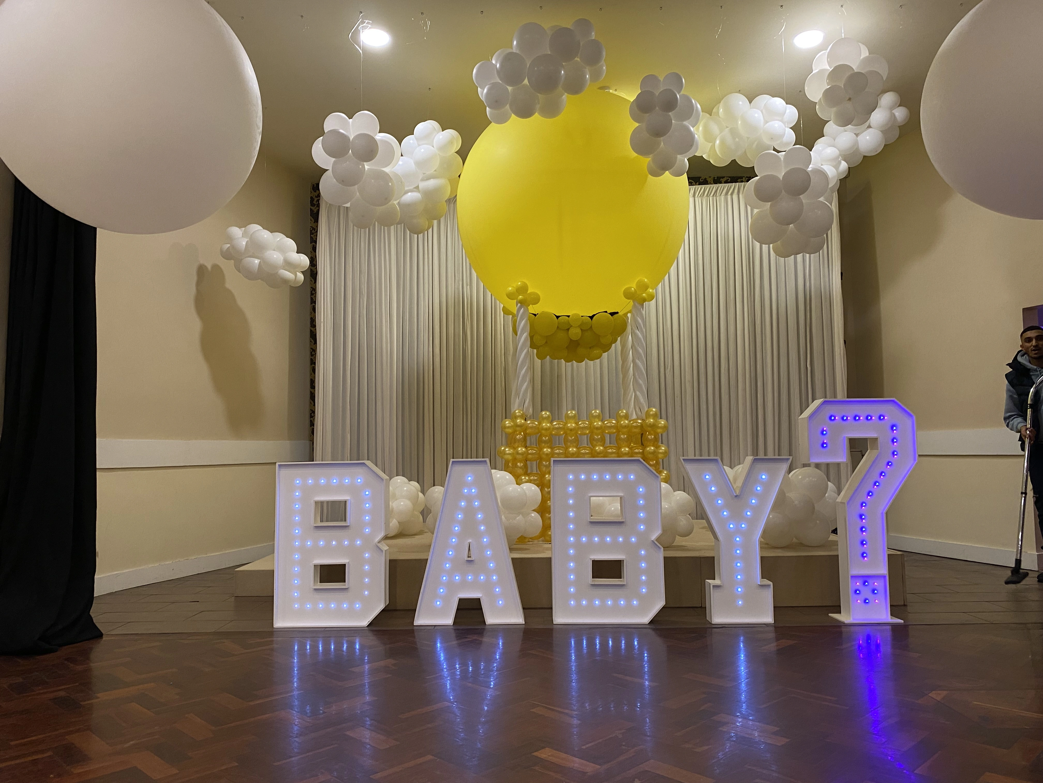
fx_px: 783
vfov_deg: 53.1
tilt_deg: +4.0
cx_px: 522
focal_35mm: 26
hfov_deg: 67.3
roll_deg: +0.2
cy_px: 392
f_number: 1.8
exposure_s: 1/50
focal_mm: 4.25
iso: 160
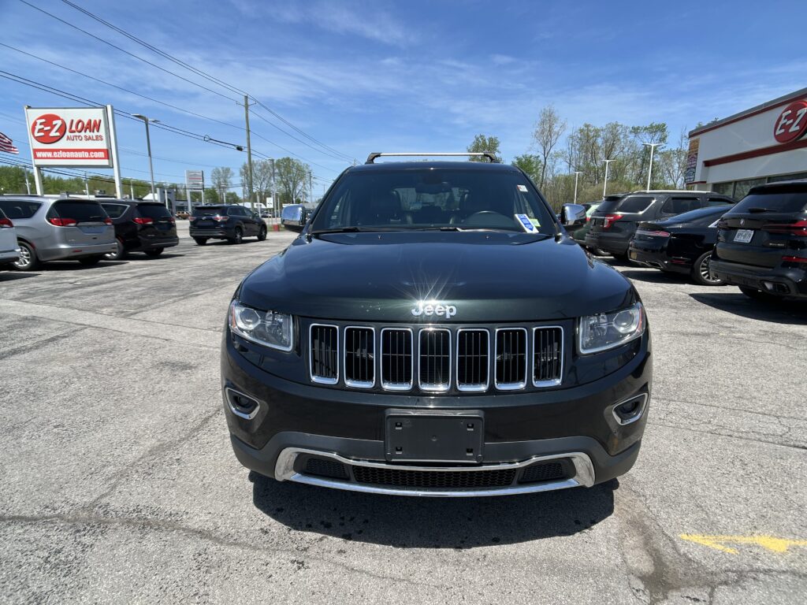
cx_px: 404
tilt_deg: -11.6
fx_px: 606
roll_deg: -1.2
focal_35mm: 26
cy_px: 302
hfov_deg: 67.3
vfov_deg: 53.1
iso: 50
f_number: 1.5
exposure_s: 1/3257
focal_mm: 5.7
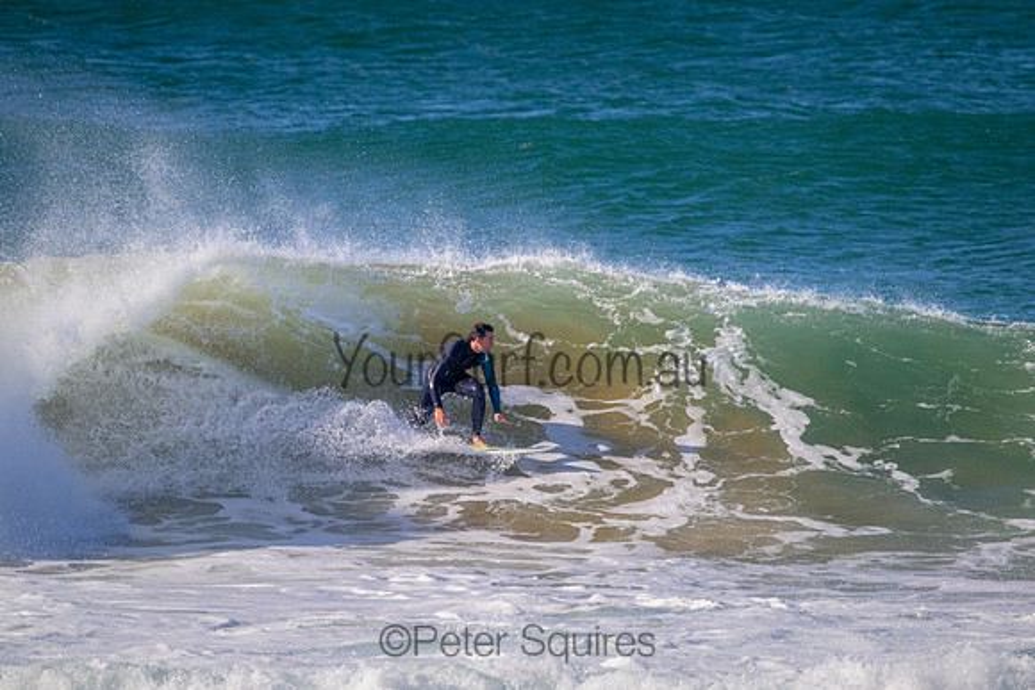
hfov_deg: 2.6
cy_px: 345
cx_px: 518
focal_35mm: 800
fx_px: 23004
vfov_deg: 1.7
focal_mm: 800
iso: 1800
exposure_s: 1/2000
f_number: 11
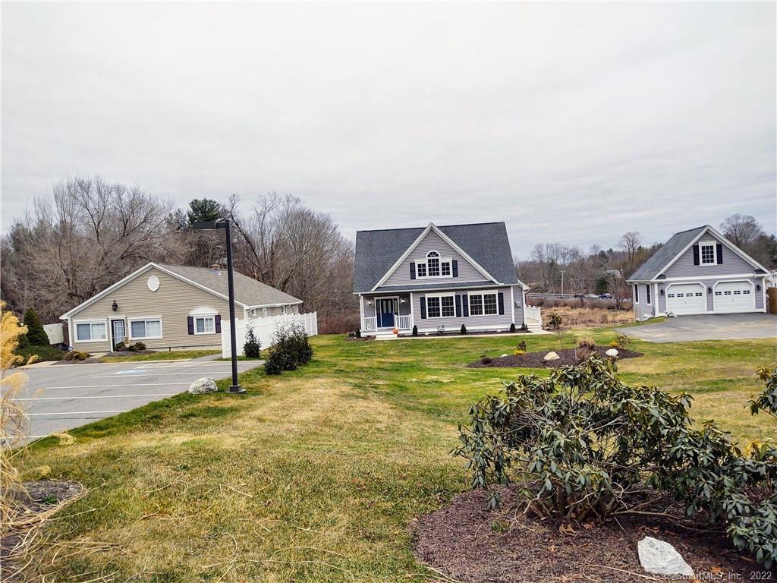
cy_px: 292
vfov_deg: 51.4
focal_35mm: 27
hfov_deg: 65.3
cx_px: 388
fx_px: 606
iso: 100
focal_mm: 4.75
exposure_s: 1/779
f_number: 1.7
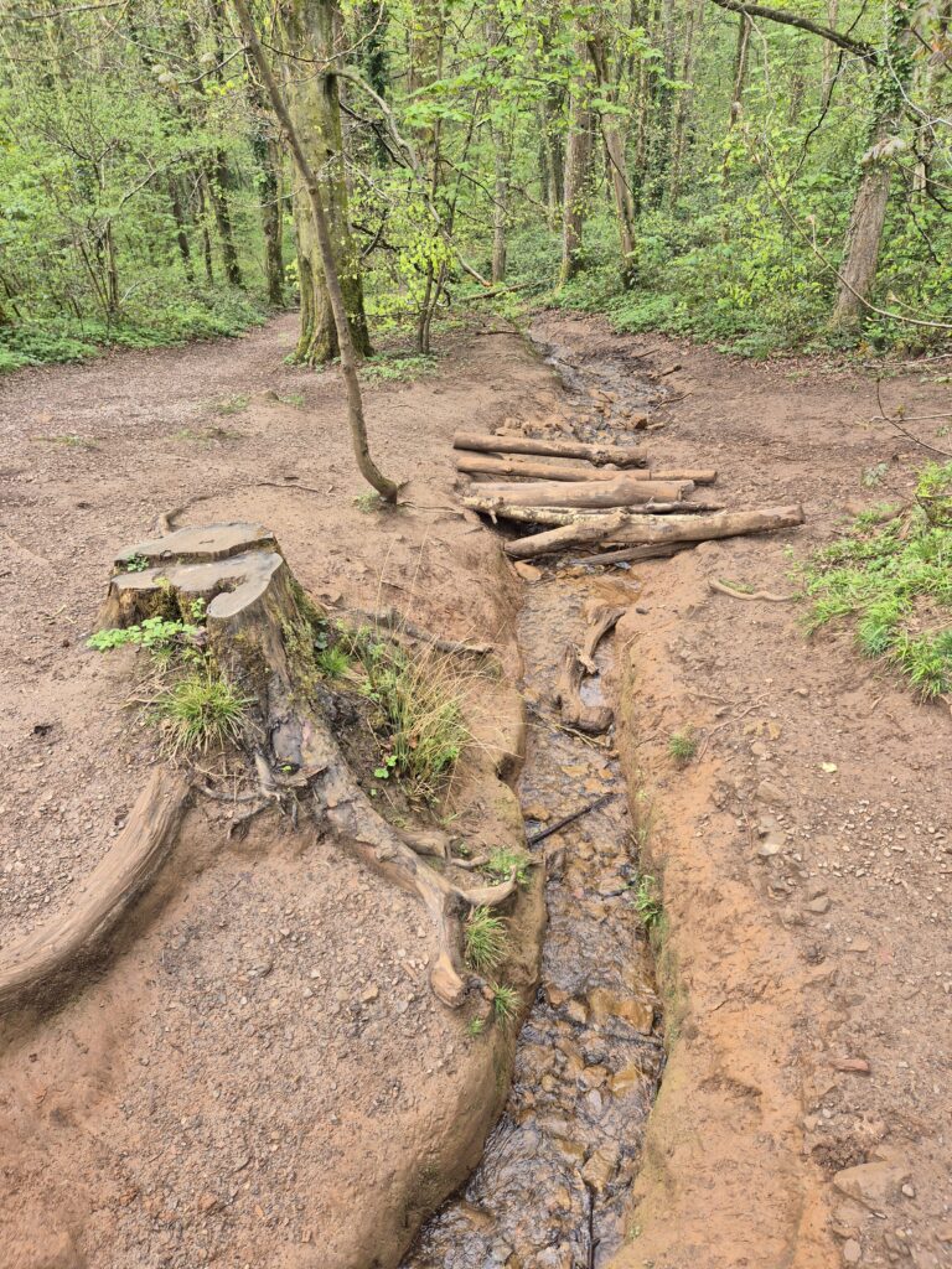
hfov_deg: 58.9
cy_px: 634
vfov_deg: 73.9
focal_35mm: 23
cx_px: 476
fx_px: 843
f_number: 1.8
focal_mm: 5.4
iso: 25
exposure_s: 1/180
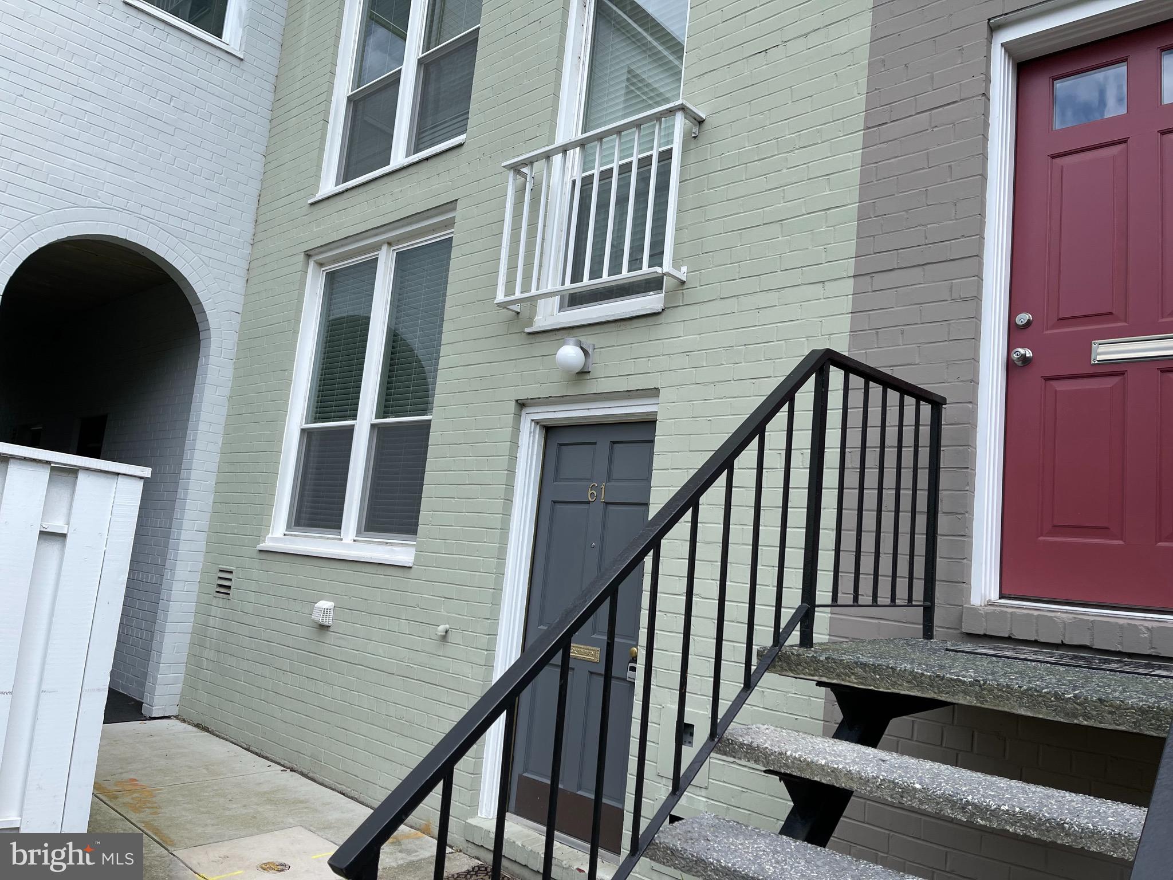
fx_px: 881
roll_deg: -5.6
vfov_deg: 53.1
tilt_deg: +7.7
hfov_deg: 67.3
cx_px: 586
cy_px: 440
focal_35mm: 26
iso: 32
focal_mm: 5.1
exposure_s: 1/1212
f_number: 1.6
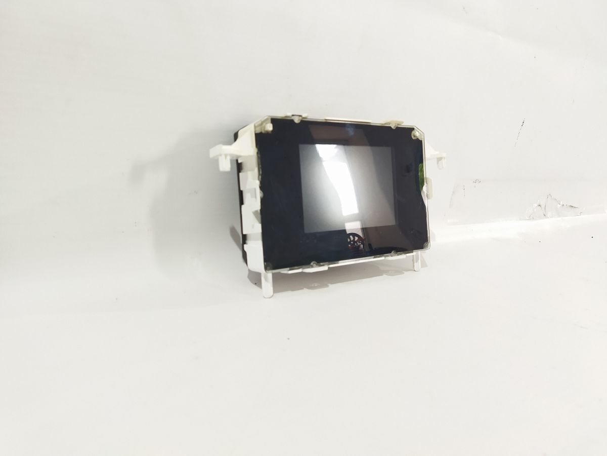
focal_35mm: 27
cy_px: 228
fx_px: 473
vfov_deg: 51.4
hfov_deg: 65.3
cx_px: 304
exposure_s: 1/50
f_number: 1.79
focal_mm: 4.71
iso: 258
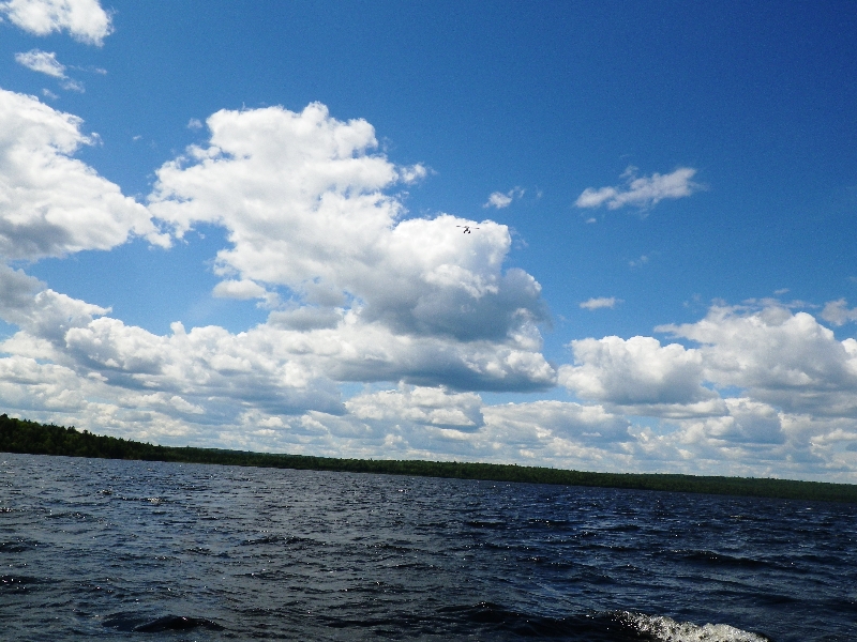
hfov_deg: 63.4
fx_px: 693
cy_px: 321
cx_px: 428
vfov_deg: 49.7
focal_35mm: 28
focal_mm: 5
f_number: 4.2
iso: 80
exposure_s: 1/1250
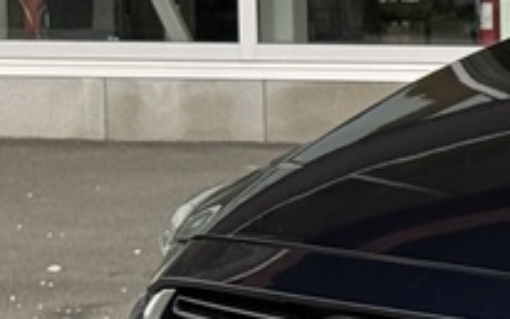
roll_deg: -0.1
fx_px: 3518
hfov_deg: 7.7
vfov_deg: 5.2
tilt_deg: -4.8
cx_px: 1216
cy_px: 230
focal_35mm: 253
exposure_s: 1/592
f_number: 1.78
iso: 80
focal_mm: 6.76
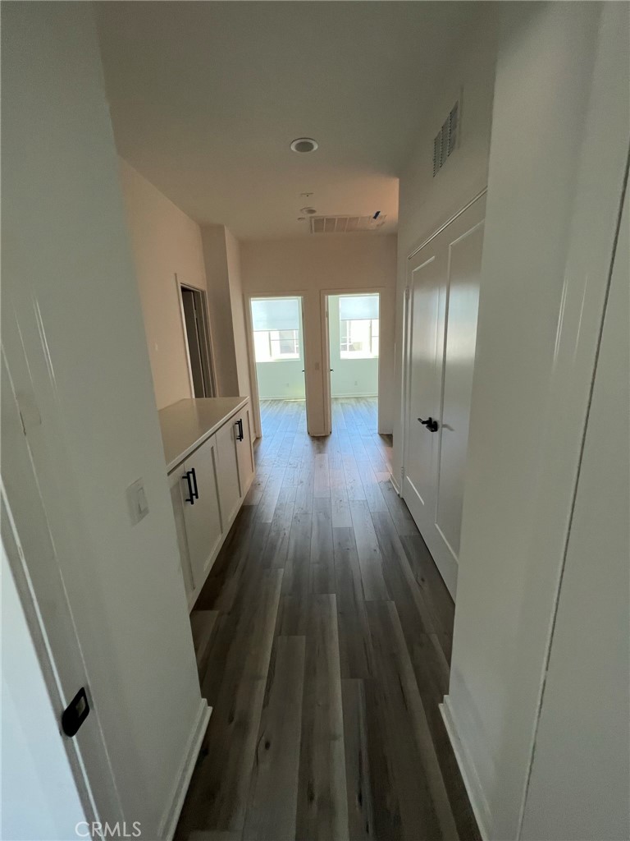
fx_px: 315
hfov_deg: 89.9
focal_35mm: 13
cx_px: 315
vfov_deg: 106.2
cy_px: 420
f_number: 1.8
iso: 200
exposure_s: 1/120
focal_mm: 1.57
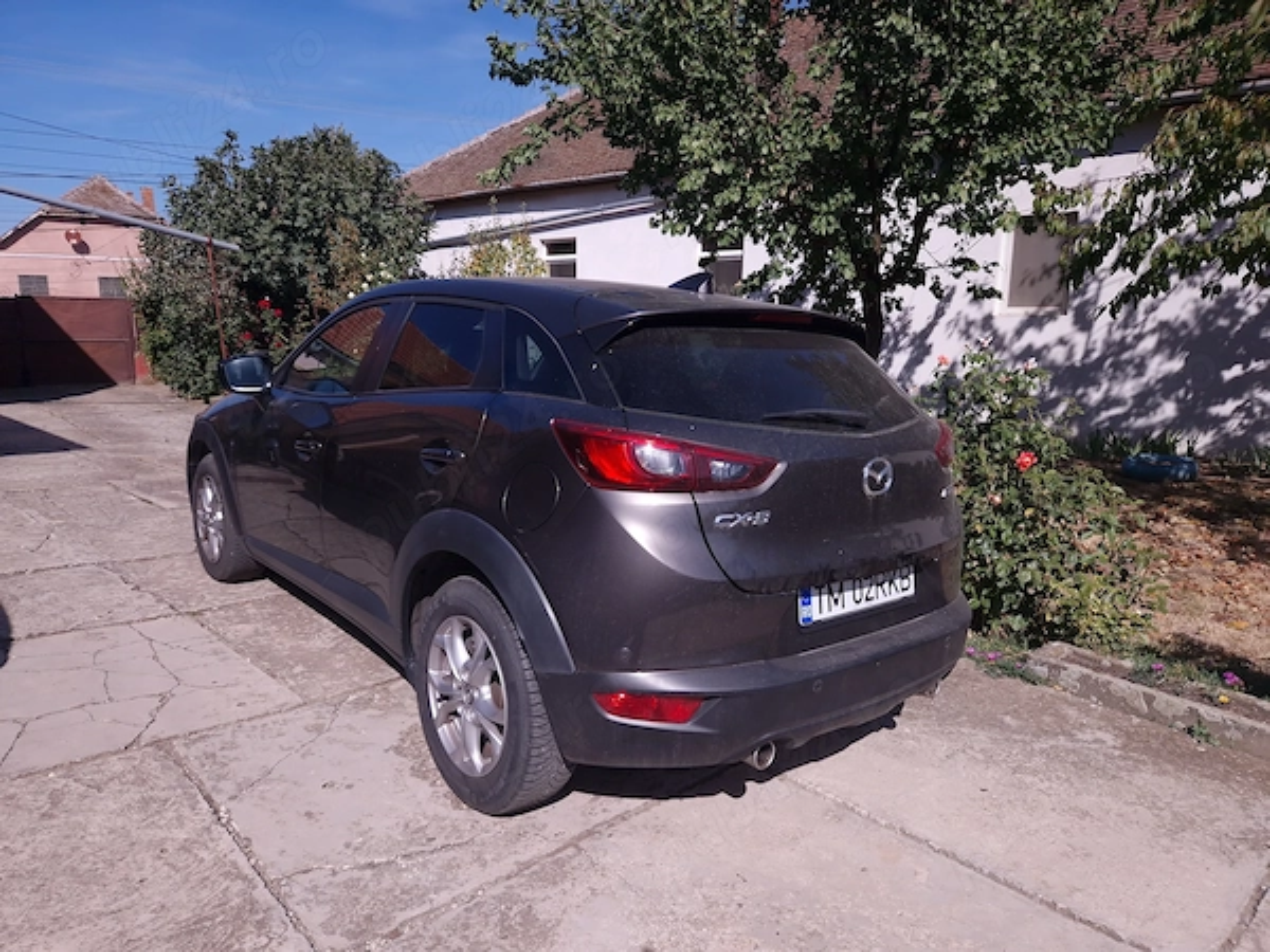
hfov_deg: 73.9
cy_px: 476
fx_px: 844
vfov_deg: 58.9
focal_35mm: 23
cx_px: 635
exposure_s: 1/2688
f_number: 1.8
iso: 50
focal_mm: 5.4
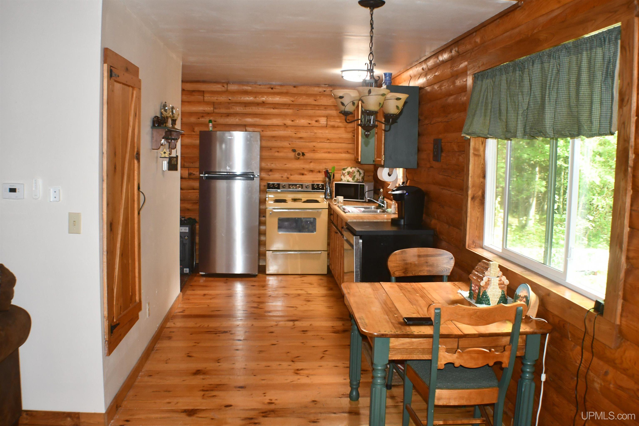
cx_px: 320
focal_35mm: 43
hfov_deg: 45.4
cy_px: 213
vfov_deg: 31.2
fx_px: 763
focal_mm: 29
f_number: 4.2
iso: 1000
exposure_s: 1/60
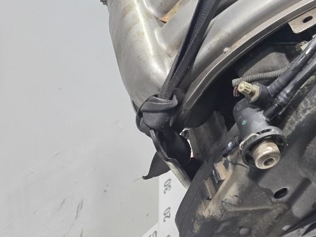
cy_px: -27
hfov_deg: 29.7
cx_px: 312
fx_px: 557
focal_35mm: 61
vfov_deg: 22.6
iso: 250
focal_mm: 6.3
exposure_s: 1/100
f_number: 1.7
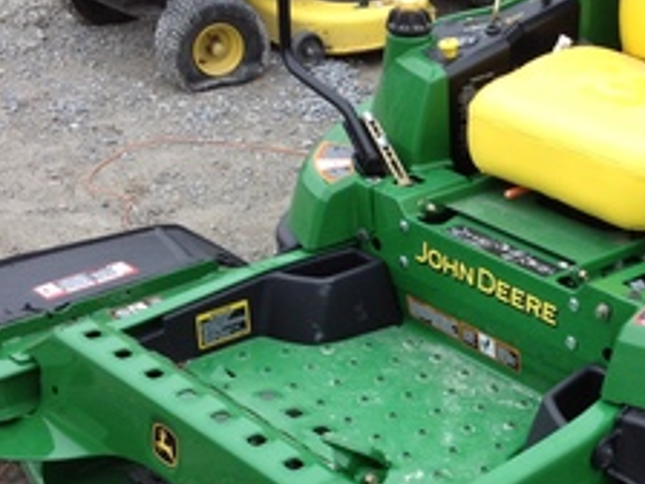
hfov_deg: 22.7
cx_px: 504
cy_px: 395
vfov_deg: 17.2
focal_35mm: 85
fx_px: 1584
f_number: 2.4
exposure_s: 1/233
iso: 50
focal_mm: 4.28
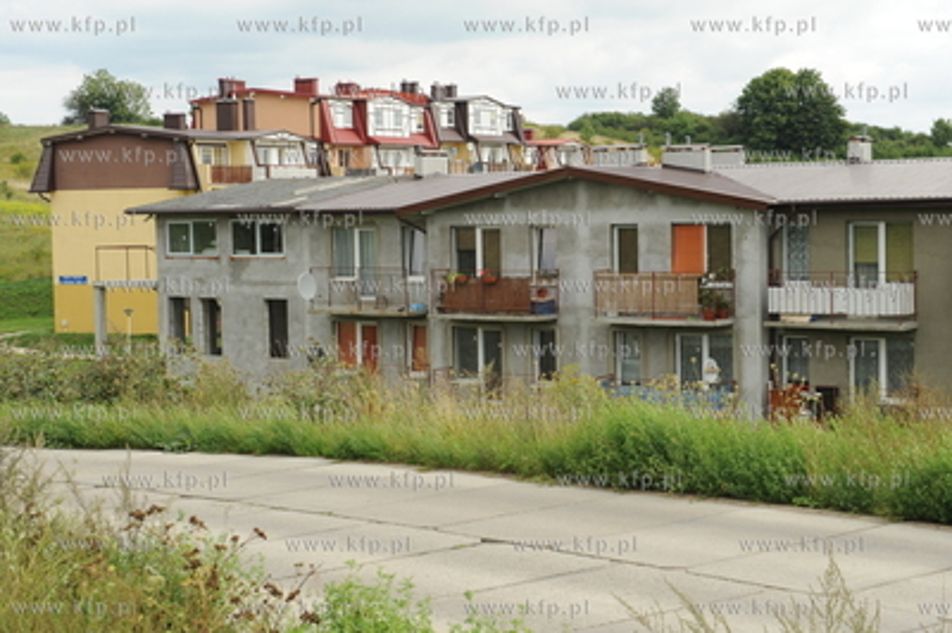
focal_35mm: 70
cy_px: 316
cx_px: 476
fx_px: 1850
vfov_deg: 19.4
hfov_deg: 28.9
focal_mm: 70
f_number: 9
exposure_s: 1/320
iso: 400
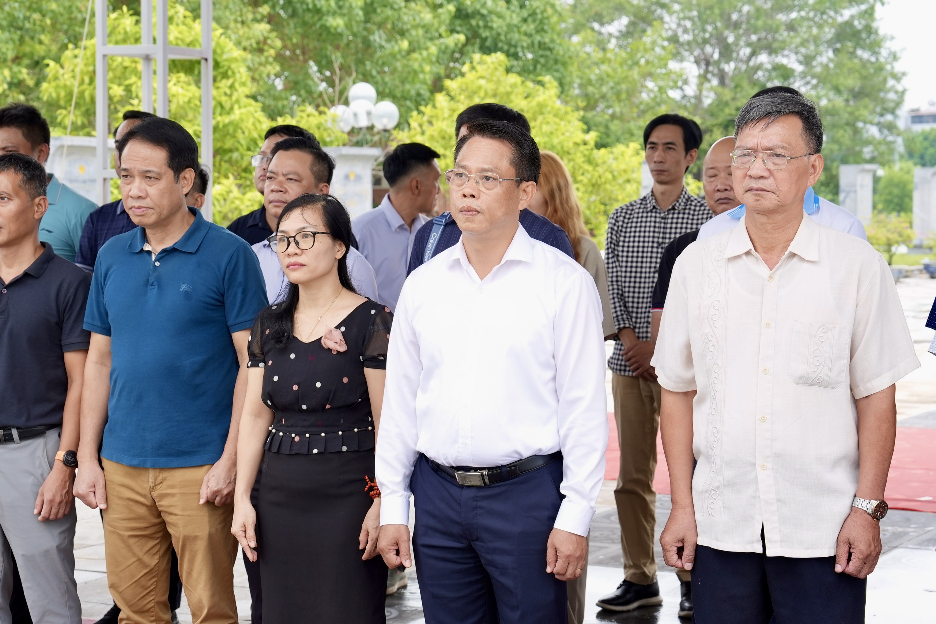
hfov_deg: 25.1
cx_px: 468
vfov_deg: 16.9
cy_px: 312
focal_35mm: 81
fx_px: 2106
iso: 200
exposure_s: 1/160
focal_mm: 54
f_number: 5.6
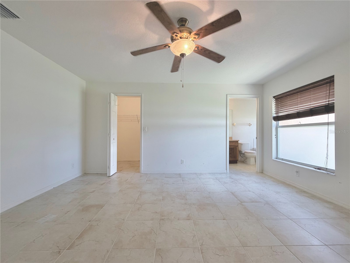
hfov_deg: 102.1
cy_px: 132
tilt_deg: -0.1
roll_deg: +0.2
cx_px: 175
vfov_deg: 85.7
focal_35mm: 14
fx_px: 142
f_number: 2.2
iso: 200
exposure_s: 1/120
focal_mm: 2.22
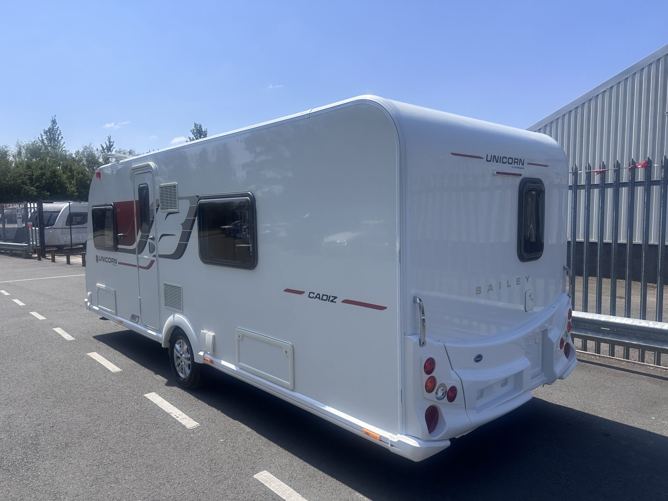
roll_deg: +0.8
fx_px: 463
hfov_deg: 71.6
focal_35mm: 24
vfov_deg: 56.8
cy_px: 250
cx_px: 334
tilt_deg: -4.4
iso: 80
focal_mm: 6.86
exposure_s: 1/5848
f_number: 1.78
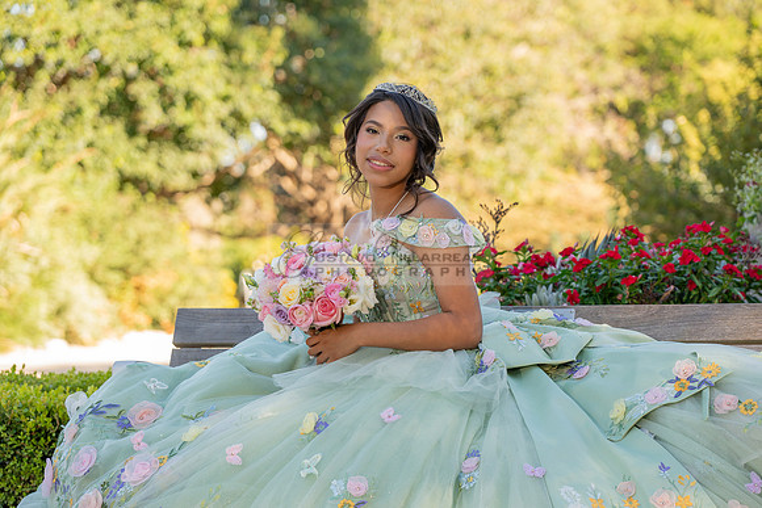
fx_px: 3200
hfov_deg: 13.6
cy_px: 296
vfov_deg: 9.1
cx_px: 390
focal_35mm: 151
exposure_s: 1/200
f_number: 4.5
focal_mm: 120
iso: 200
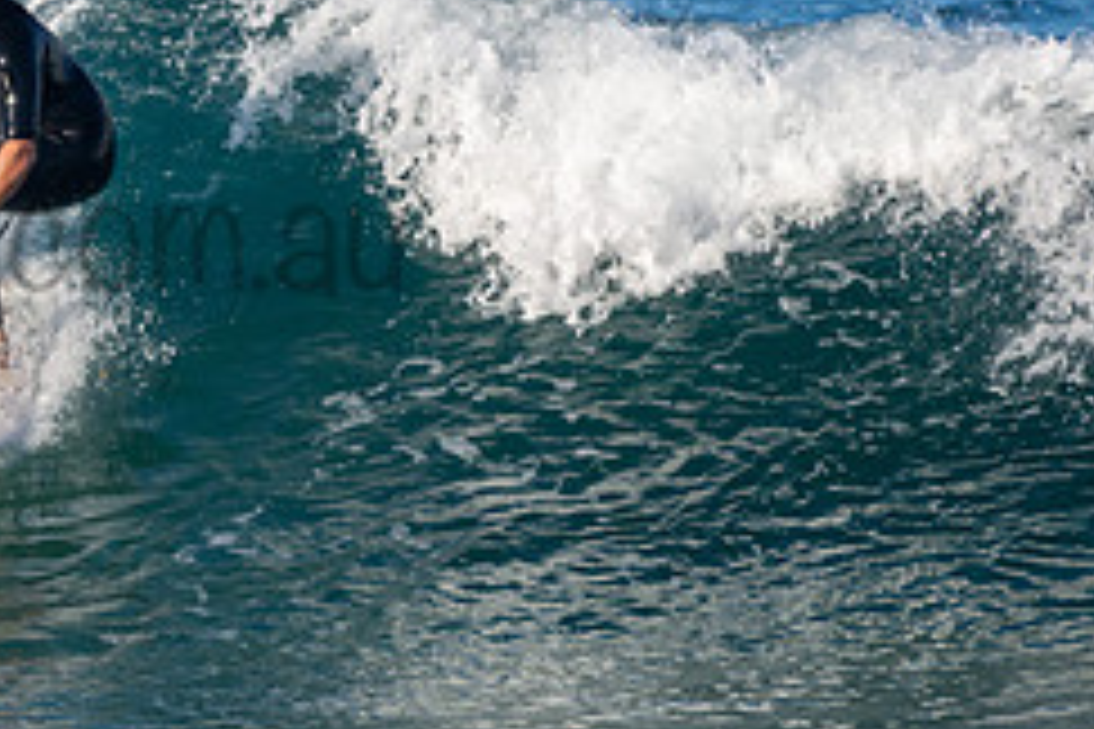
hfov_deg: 1.2
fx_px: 54453
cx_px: -72
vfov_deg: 0.8
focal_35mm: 1792
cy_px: 187
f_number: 5.6
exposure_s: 1/1250
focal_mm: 500
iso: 250
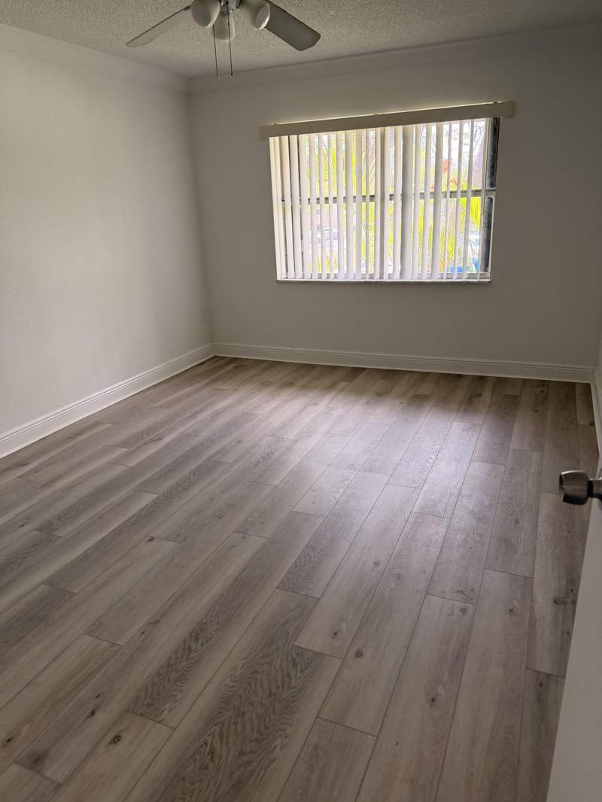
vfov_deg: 71.6
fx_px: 556
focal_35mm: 24
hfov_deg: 56.8
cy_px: 401
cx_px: 301
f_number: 1.78
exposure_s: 1/215
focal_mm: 6.76
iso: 160
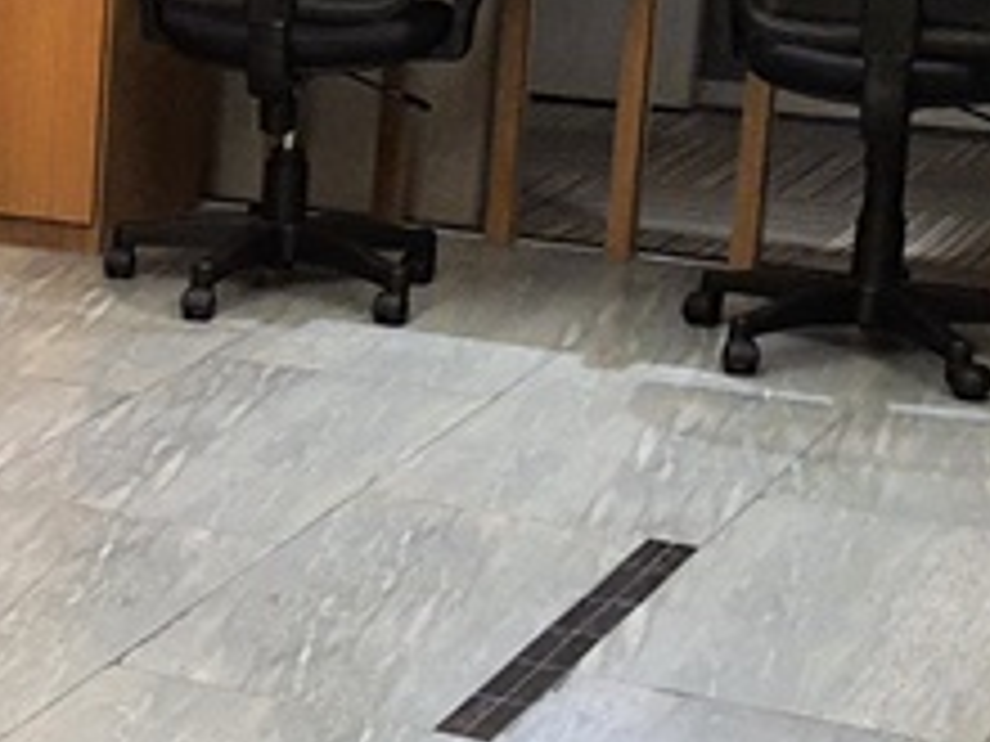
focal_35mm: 118
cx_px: -886
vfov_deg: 12.5
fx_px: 3375
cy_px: 292
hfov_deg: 14.4
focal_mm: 4.32
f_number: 1.7
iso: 250
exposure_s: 1/40
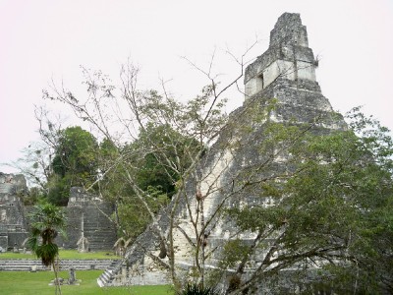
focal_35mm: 35
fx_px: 397
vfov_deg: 40.7
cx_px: 196
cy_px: 148
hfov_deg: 52.6
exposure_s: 1/320
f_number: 3.1
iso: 64
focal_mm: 6.3
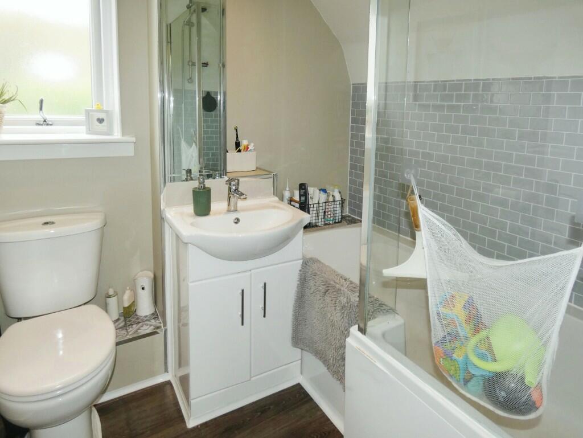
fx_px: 337
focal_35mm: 20
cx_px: 292
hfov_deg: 81.7
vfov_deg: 66.0
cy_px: 219
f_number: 2.8
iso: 80
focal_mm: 3.6
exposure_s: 1/60
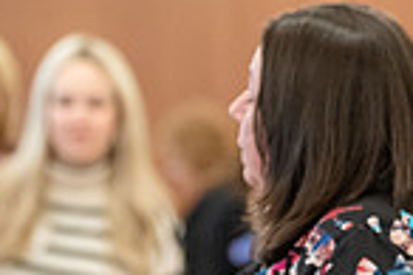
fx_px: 5844
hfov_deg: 4.0
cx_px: 597
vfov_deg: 2.7
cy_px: 106
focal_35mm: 510
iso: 3200
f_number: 3.5
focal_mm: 122
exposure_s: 1/160
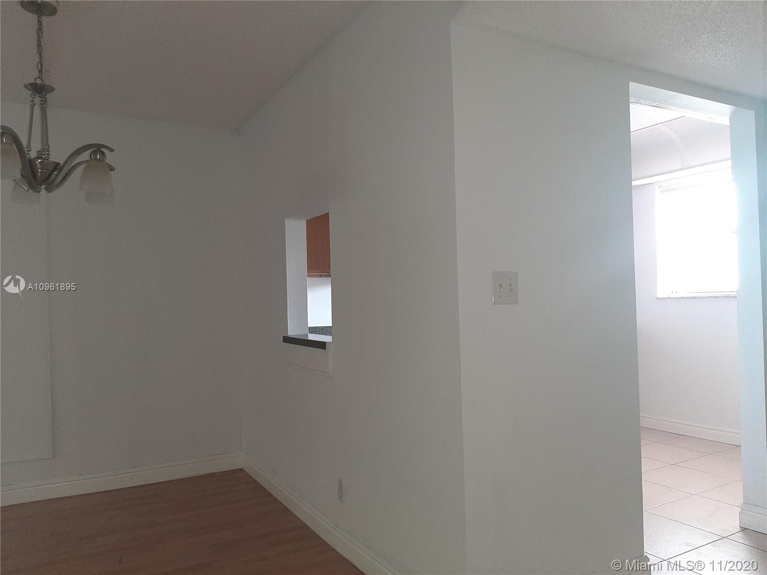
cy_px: 288
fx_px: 576
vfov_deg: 53.1
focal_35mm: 26
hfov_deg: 67.3
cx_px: 384
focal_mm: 3.93
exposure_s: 1/60
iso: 160
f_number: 1.7
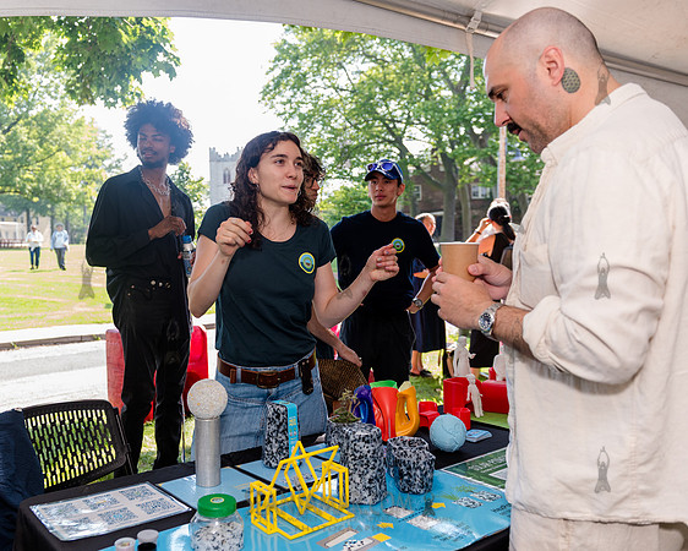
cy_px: 281
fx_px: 634
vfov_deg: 47.0
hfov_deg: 56.4
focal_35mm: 31
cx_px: 266
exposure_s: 1/400
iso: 400
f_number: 3.2
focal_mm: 27
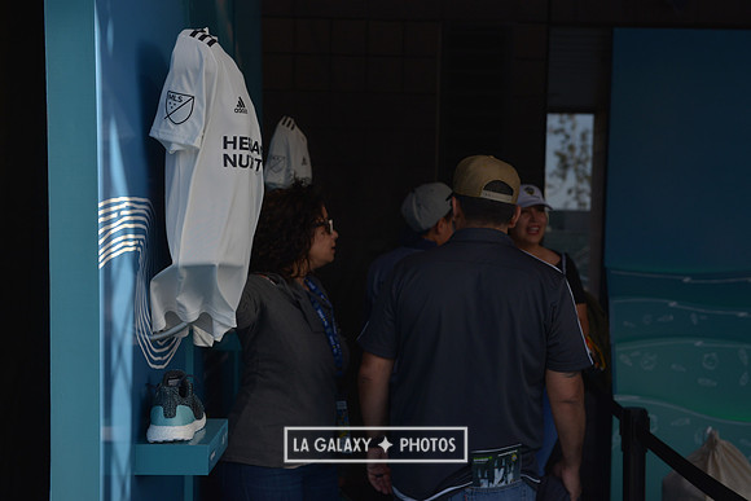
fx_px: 1210
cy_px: 250
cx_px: 376
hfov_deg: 34.5
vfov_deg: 23.4
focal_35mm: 58
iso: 400
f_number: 5
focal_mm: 58
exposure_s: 1/1000
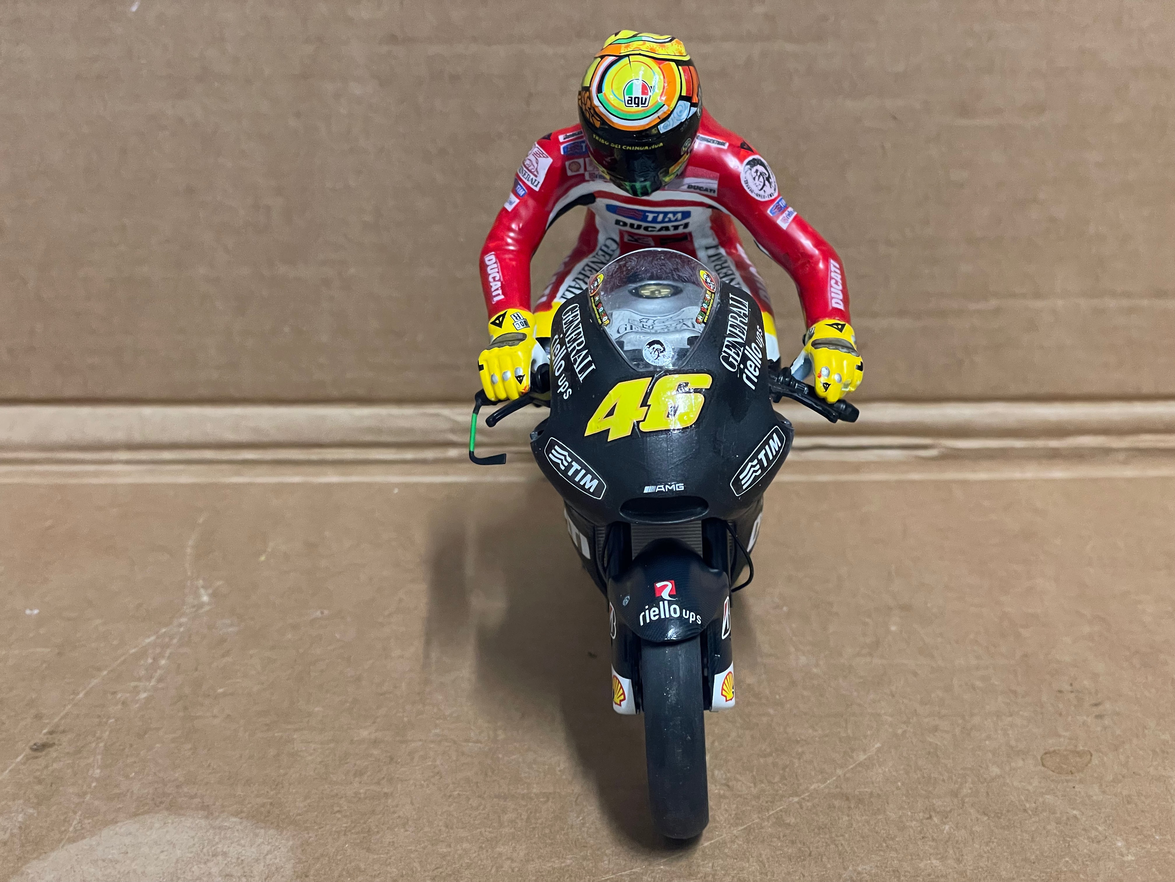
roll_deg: +1.5
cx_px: 588
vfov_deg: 28.0
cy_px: 441
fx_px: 1765
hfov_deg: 36.8
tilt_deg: -20.4
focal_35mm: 52
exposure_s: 1/50
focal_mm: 6
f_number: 2
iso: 500
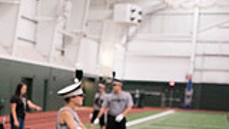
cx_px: -143
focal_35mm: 91
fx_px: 553
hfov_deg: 19.4
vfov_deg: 13.0
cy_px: 147
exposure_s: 1/200
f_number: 3.2
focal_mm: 24
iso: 3200
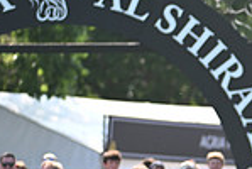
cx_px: 467
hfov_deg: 2.6
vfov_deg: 1.8
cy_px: 139
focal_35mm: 776
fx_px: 5443
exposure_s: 1/1250
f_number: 4.5
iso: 640
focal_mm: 200
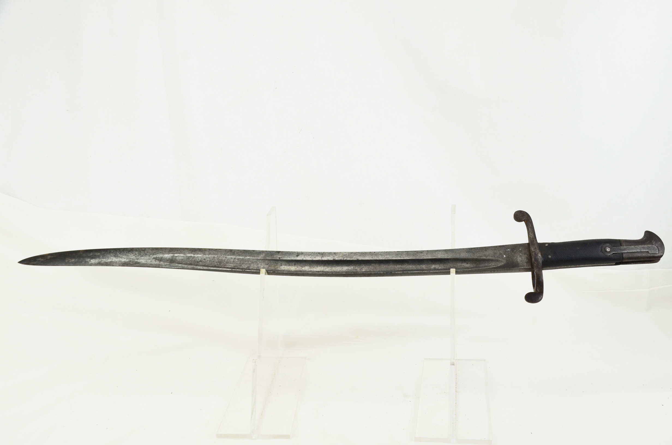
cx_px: 336
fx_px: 782
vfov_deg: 31.8
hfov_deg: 46.5
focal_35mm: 42
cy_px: 222
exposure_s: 1/125
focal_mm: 28
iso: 220
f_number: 5.6
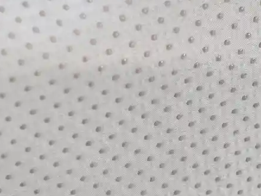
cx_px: 110
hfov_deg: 12.9
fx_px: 1154
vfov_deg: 9.6
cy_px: 181
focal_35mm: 153
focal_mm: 70
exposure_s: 1/125
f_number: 9
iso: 320
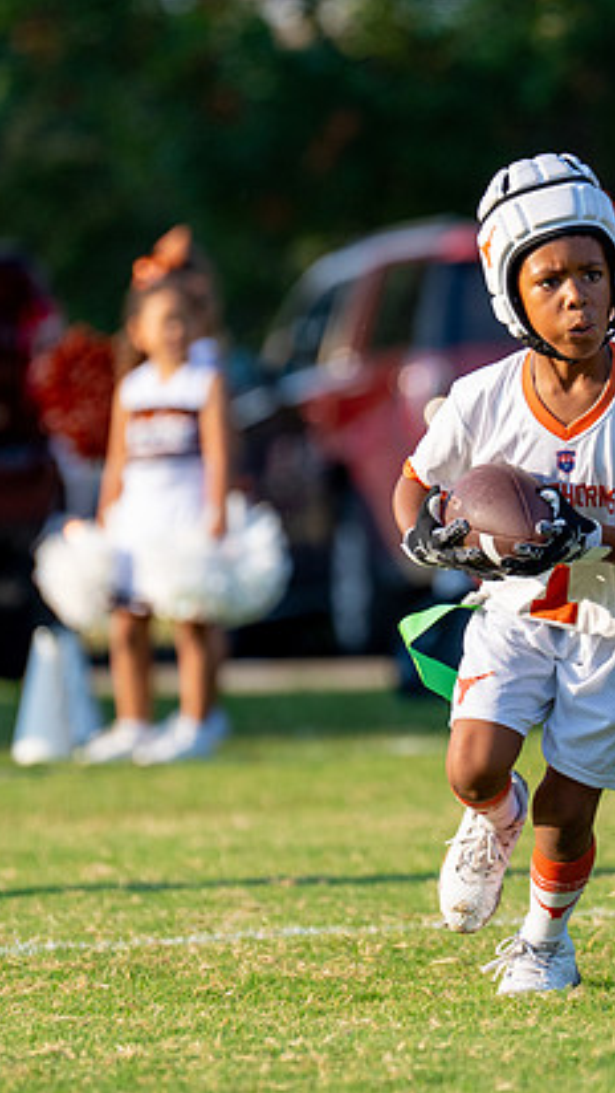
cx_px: 526
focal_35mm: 500
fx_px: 14484
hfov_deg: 2.4
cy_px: 534
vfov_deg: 4.3
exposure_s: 1/2000
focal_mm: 200
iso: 200
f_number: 2.8
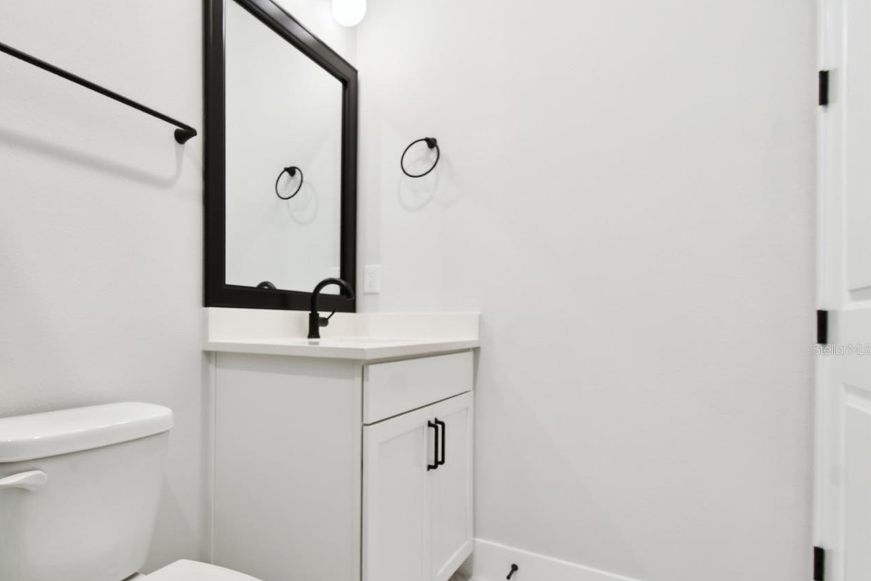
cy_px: 349
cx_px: 323
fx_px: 460
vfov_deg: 64.0
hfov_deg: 85.1
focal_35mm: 19
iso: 100
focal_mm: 10
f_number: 7.1
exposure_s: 1/15
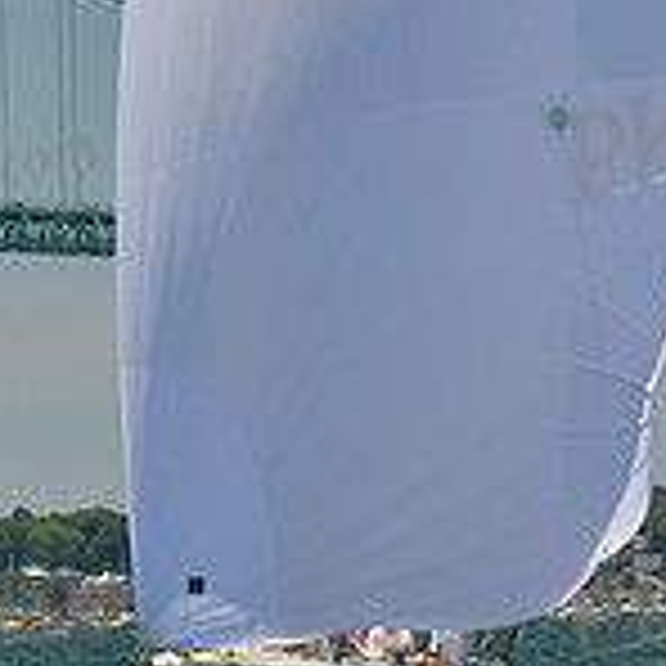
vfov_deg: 3.9
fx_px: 9817
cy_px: -81
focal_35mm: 451
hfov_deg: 3.9
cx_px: 331
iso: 280
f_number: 7.1
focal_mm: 135
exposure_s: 1/800
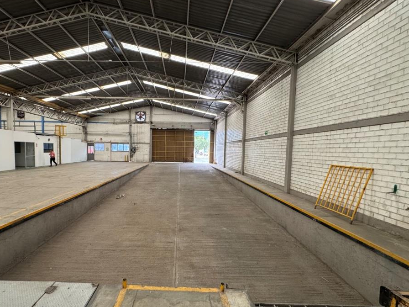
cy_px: 162
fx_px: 189
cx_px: 177
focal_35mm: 16
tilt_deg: -3.5
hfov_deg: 93.9
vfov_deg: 78.0
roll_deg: -0.5
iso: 320
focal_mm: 2.22
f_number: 2.2
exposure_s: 1/94
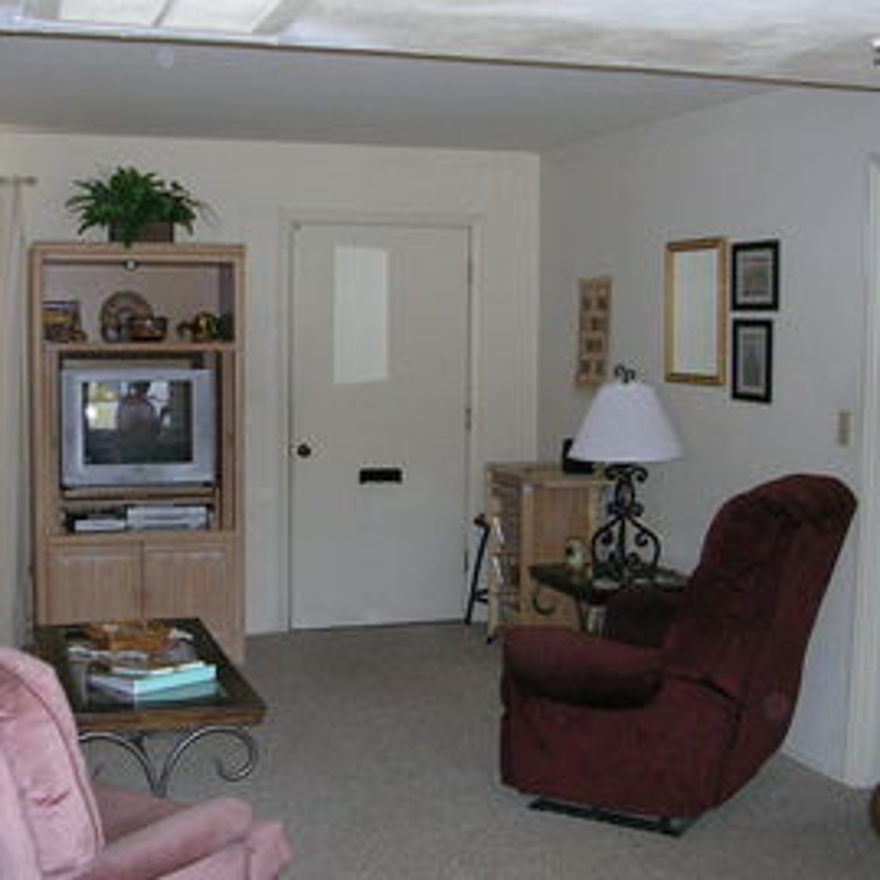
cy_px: 442
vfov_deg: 36.8
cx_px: 357
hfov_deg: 36.7
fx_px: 1323
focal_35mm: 46
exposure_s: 1/60.1
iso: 148
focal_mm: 5.8
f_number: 2.8
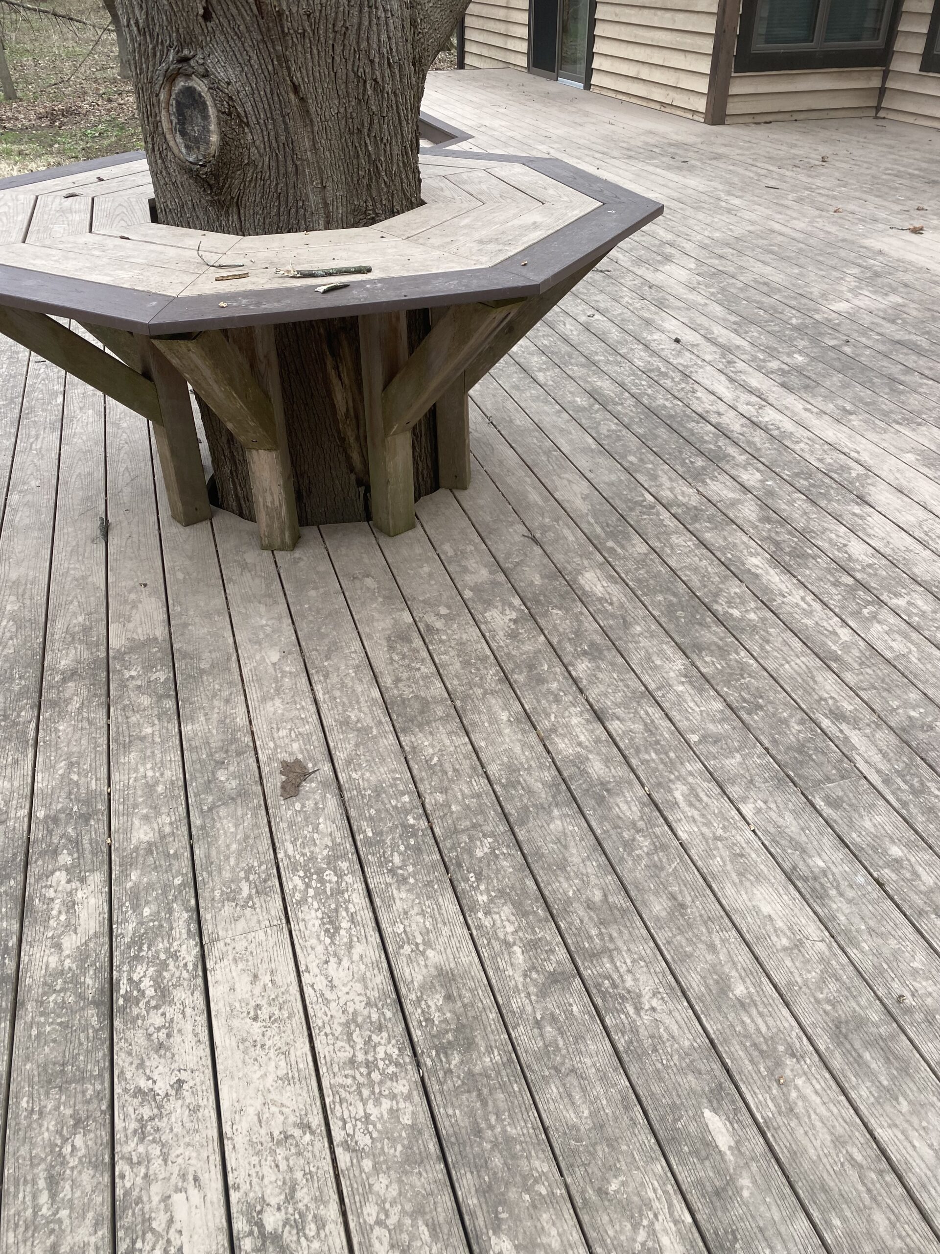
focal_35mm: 26
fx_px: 941
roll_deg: -0.3
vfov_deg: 67.3
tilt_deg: -34.4
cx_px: 470
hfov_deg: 53.1
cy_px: 627
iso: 32
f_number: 1.8
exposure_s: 1/613
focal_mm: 4.25
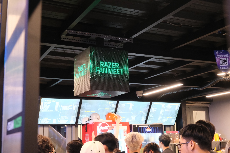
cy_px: 76
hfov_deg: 41.9
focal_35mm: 47
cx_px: 115
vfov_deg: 28.6
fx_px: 300
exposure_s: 1/52
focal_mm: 31.5
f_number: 5.6
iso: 6400
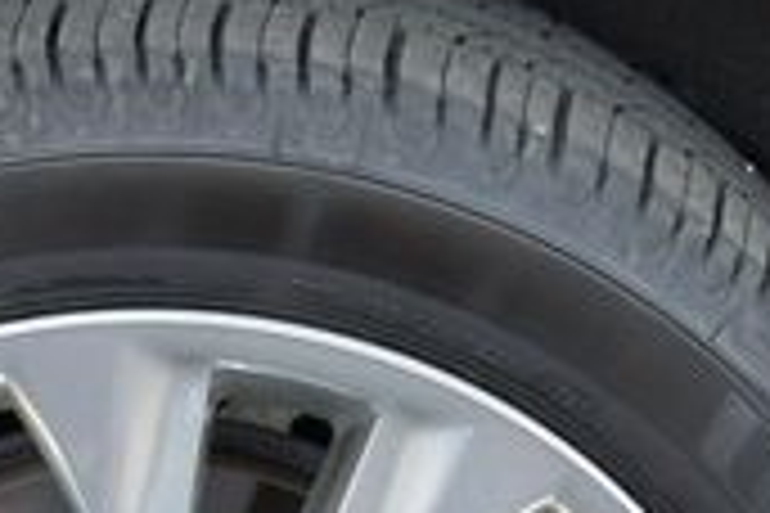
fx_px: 2887
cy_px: 770
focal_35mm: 135
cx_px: 41
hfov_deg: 15.0
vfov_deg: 9.9
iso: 640
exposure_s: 1/250
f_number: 3.5
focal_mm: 18
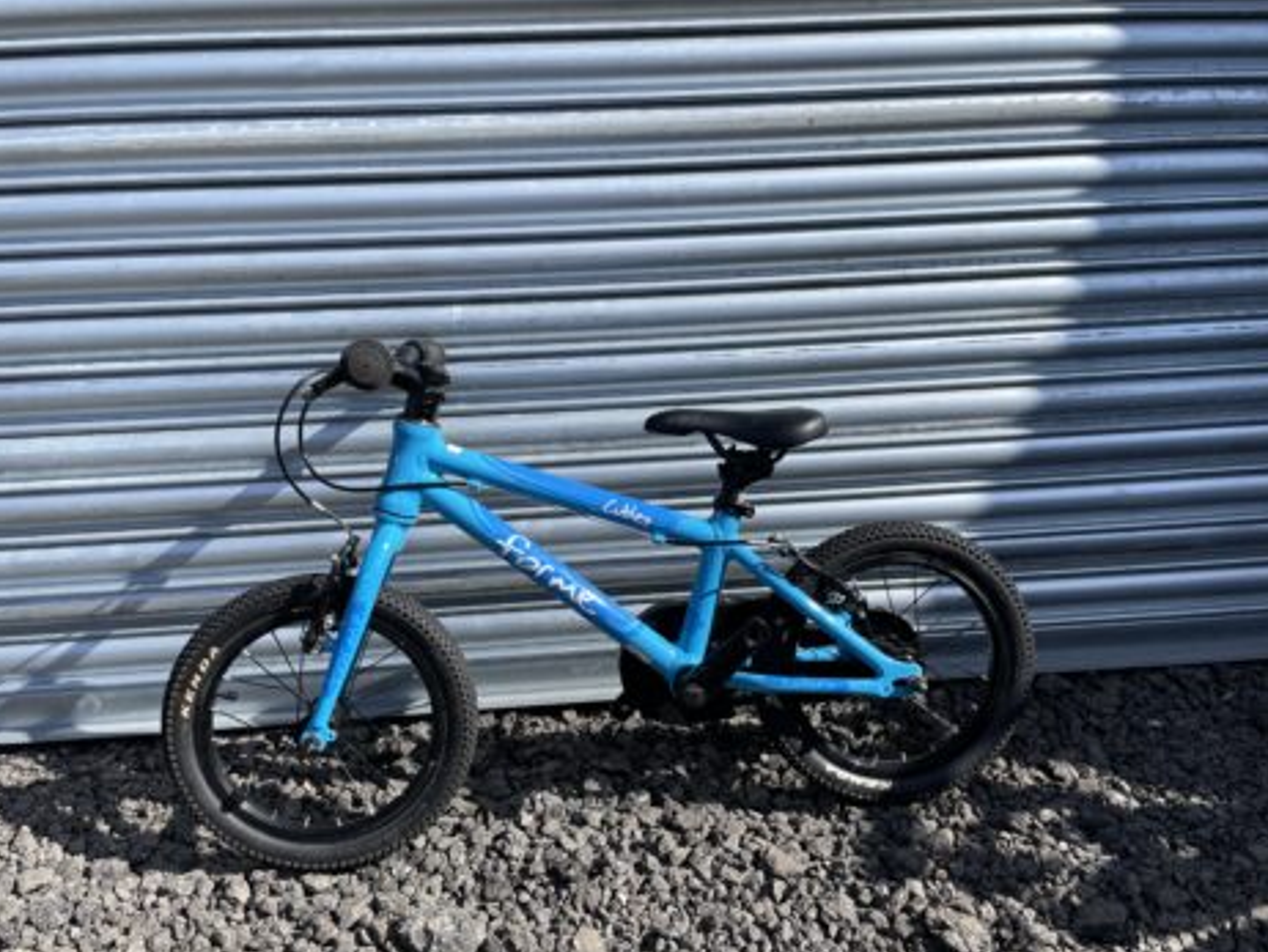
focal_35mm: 27
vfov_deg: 51.4
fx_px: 990
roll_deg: +2.4
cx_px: 642
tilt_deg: -16.0
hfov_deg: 65.3
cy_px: 488
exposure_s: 1/2959
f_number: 1.6
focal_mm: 4.2
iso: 32
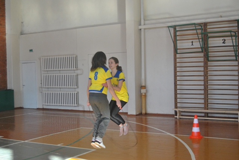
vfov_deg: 26.5
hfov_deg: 38.8
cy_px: 80
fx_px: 339
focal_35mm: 51
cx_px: 120
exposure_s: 1/320
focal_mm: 34
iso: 800
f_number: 4.5
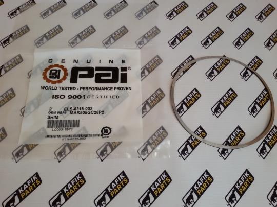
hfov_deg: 58.4
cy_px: 104
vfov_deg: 45.4
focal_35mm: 31
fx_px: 248
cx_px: 138
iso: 64
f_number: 2.4
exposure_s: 1/100
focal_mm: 2.93
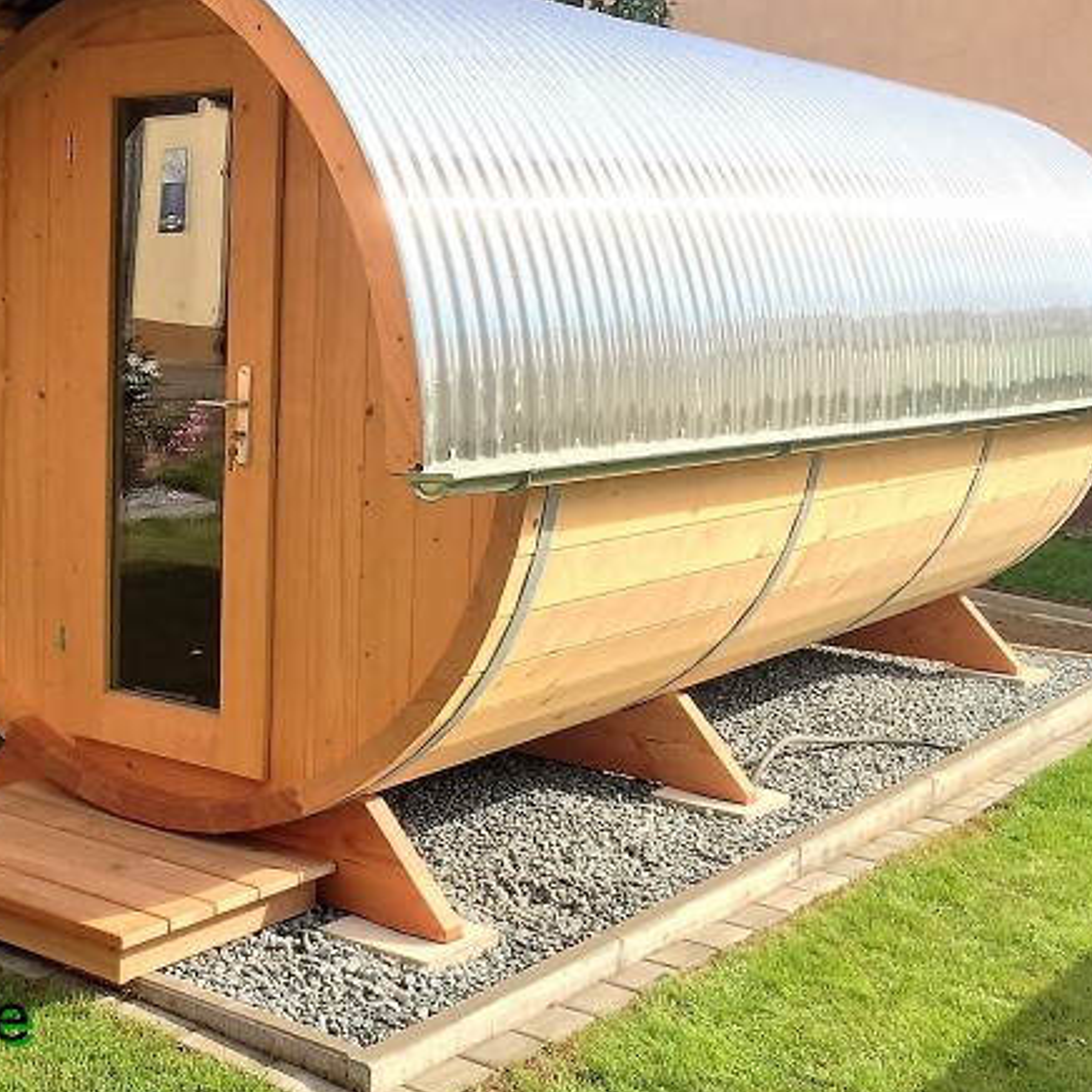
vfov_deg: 36.0
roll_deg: +1.5
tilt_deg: -5.5
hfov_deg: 34.5
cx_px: 165
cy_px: 468
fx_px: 1677
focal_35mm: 47
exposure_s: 1/706
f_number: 2.2
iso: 32
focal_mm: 4.15
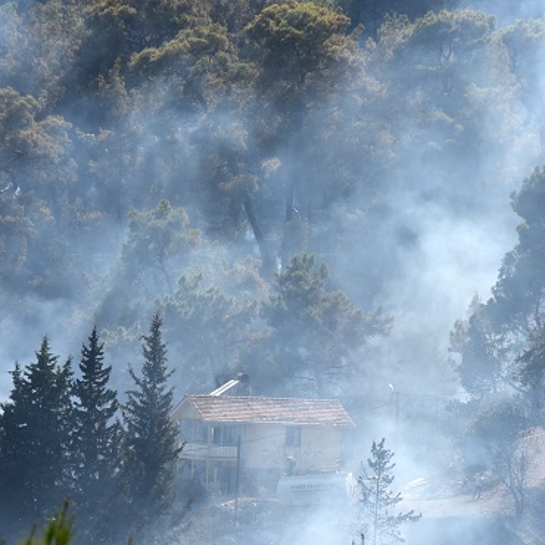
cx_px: 253
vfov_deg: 5.4
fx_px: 5736
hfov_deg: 5.4
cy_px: 311
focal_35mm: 322
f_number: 5
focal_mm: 175
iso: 200
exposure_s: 1/3200
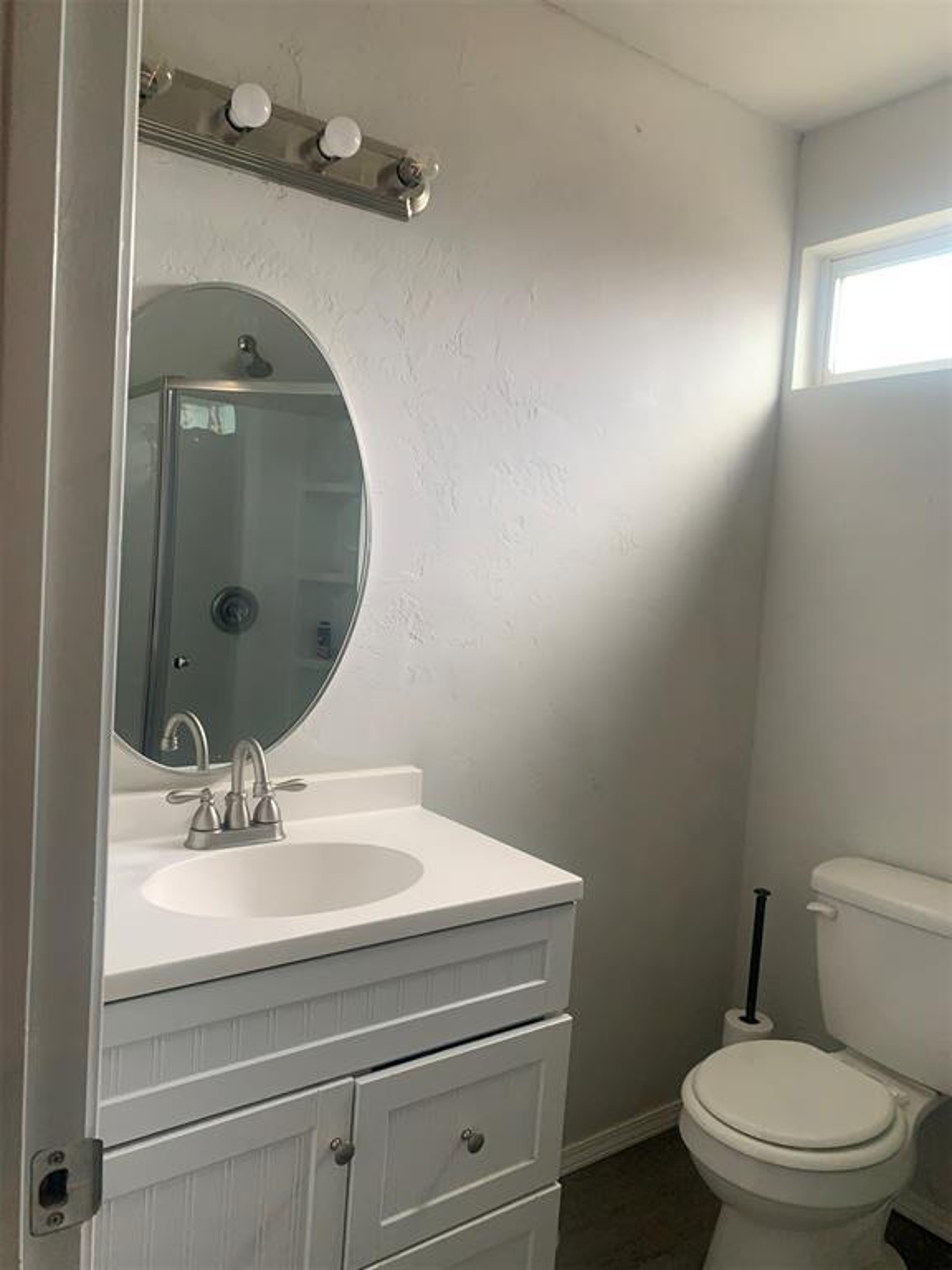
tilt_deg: -4.2
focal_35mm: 26
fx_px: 953
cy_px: 635
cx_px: 476
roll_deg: -3.4
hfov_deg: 53.1
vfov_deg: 67.3
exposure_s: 1/60
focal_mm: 4.25
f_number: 1.8
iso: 80
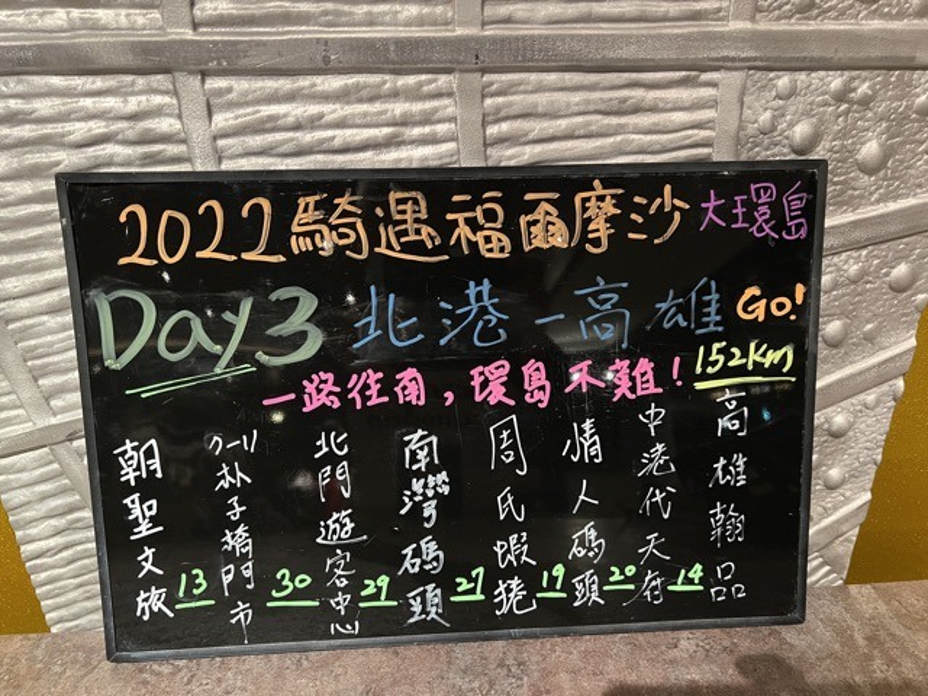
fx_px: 697
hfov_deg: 67.3
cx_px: 464
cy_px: 348
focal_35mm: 26
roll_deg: +0.6
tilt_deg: -26.7
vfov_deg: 53.1
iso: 400
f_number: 1.5
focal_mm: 5.7
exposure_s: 1/40
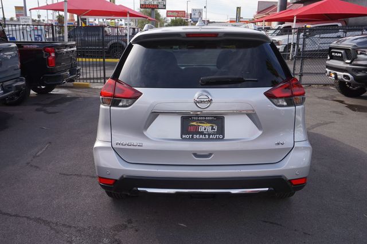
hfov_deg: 59.5
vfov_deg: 41.7
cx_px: 184
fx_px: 321
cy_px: 122
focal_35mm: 32
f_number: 8
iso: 100
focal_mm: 21
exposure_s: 1/125
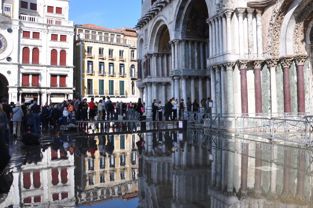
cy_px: 104
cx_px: 156
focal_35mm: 27
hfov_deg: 67.4
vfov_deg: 47.9
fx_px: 235
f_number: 10
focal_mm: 18
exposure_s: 1/200
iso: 200
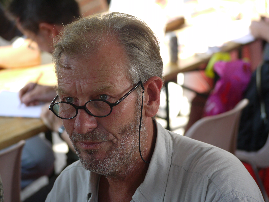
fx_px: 1119
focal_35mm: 144
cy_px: 101
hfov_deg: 13.7
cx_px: 134
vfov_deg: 10.3
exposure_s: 1/100
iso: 125
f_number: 4.3
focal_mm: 72
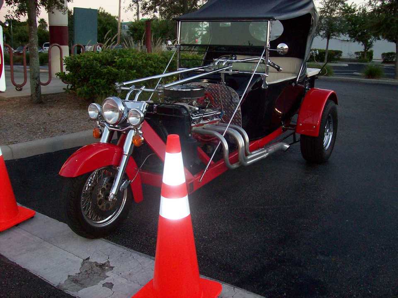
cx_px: 199
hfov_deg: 51.4
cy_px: 149
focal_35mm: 36
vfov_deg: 39.7
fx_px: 414
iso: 140
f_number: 2.7
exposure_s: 1/64
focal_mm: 6
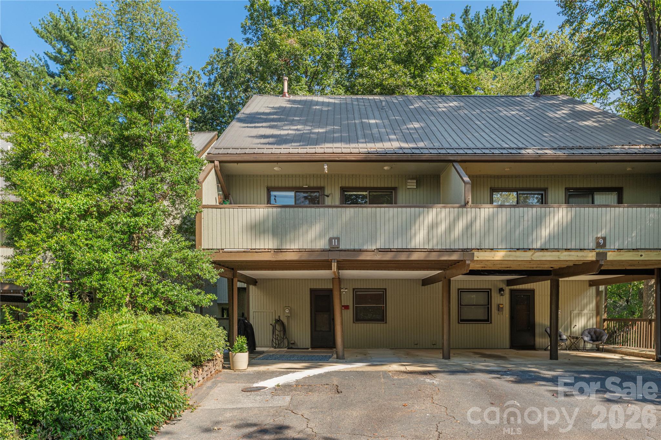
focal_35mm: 24
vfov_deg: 53.1
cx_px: 330
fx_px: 441
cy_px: 220
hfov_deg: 73.7
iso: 320
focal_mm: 24
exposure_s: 1/640
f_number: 8
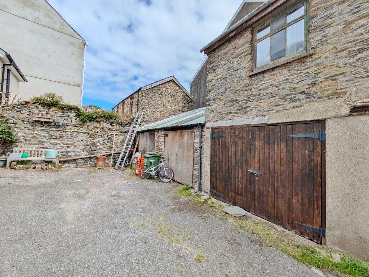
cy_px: 138
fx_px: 149
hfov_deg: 102.0
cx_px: 184
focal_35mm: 14
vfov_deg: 85.7
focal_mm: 1.83
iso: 50
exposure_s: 1/2092
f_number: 2.2
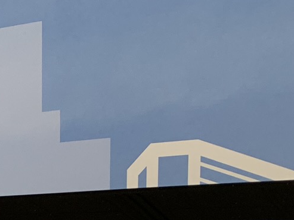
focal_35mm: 108
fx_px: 917
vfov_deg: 12.3
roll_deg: +2.3
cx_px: -54
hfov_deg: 17.4
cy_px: 426
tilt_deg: -12.2
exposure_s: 1/60
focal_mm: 4.25
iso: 80
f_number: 1.8
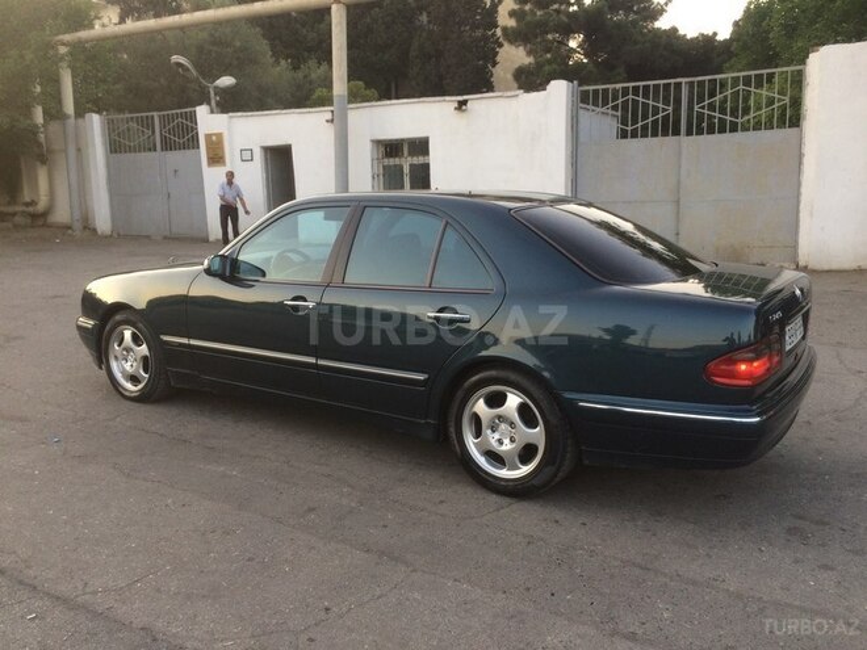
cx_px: 434
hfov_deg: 61.7
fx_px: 726
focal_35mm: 29
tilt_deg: -11.3
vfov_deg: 48.2
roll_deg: +2.4
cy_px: 325
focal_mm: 4.15
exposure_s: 1/100
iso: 64
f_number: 2.2
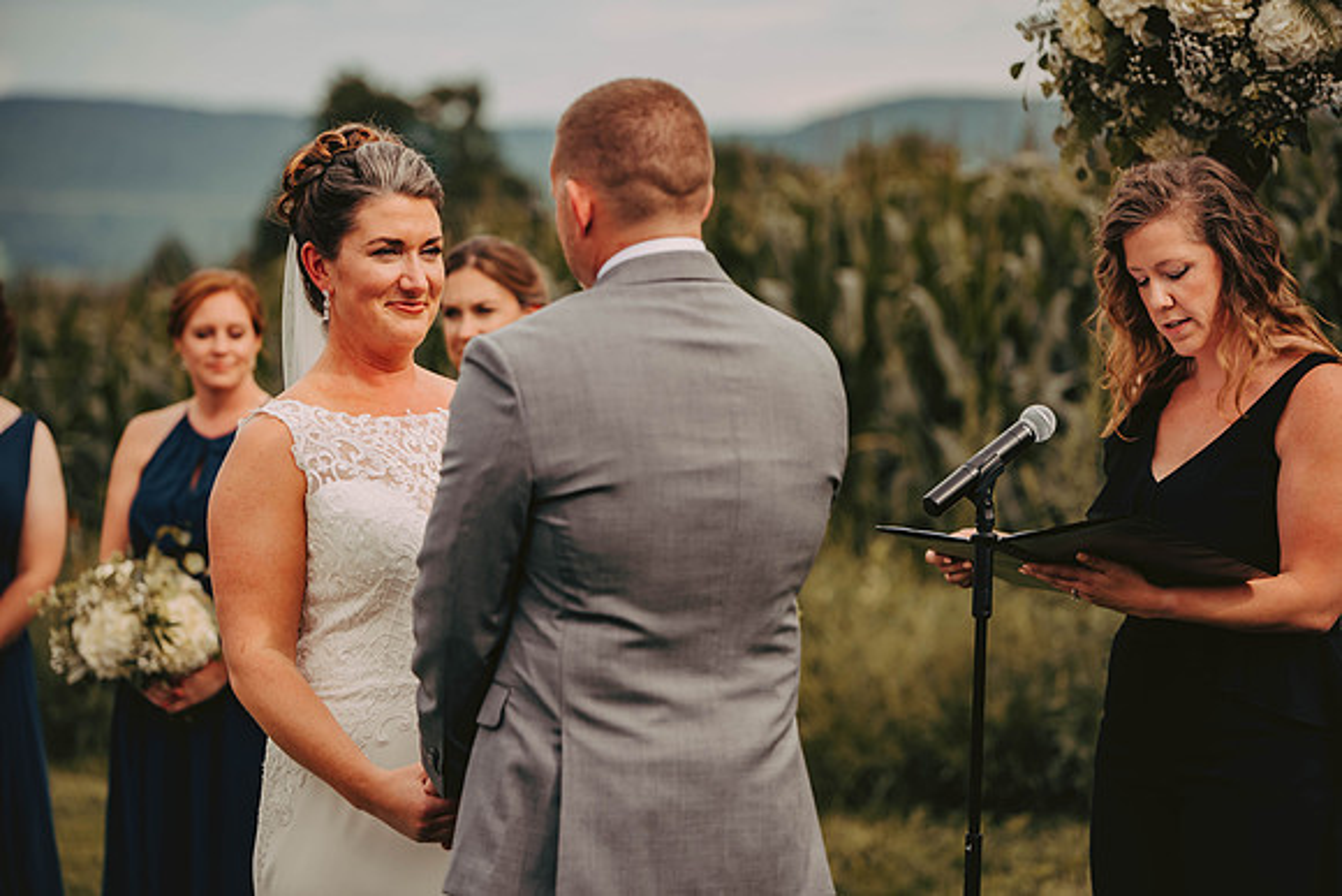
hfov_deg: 16.8
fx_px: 4549
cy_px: 448
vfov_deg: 11.2
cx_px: 671
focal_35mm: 122
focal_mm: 122
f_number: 2.8
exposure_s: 1/1600
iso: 200
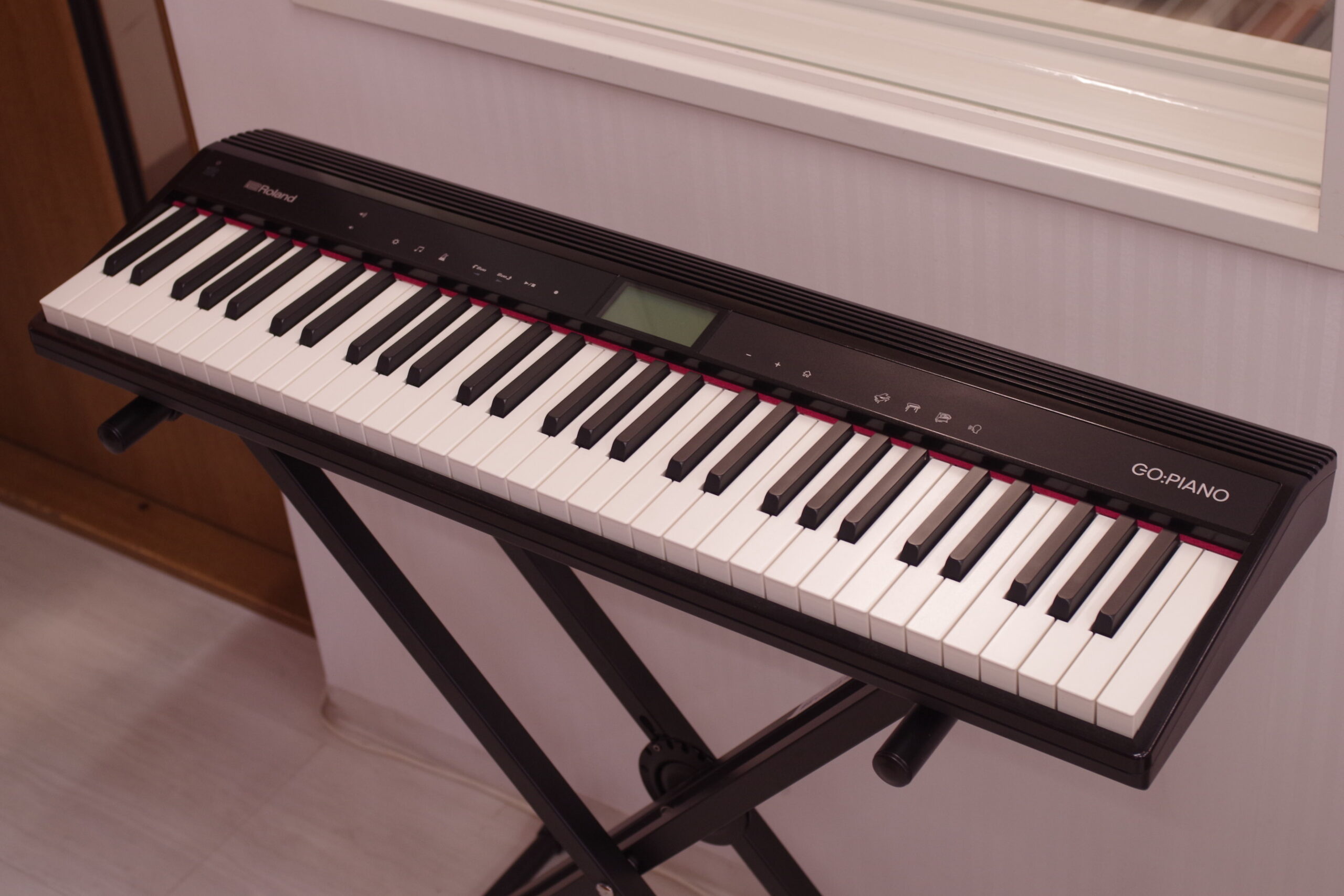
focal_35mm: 60
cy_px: 448
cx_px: 672
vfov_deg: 22.6
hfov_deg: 33.4
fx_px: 2240
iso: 400
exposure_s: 1/30
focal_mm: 40
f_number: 5
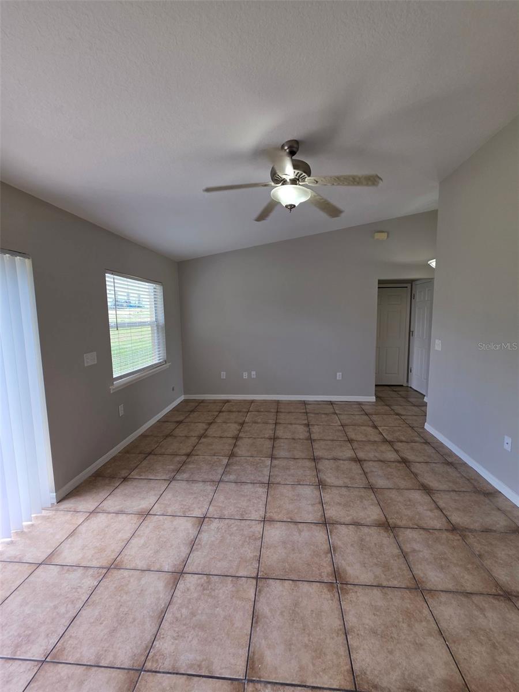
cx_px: 260
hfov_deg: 89.9
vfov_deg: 106.2
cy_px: 346
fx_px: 260
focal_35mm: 13
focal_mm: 2.2
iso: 25
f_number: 1.9
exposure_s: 1/120
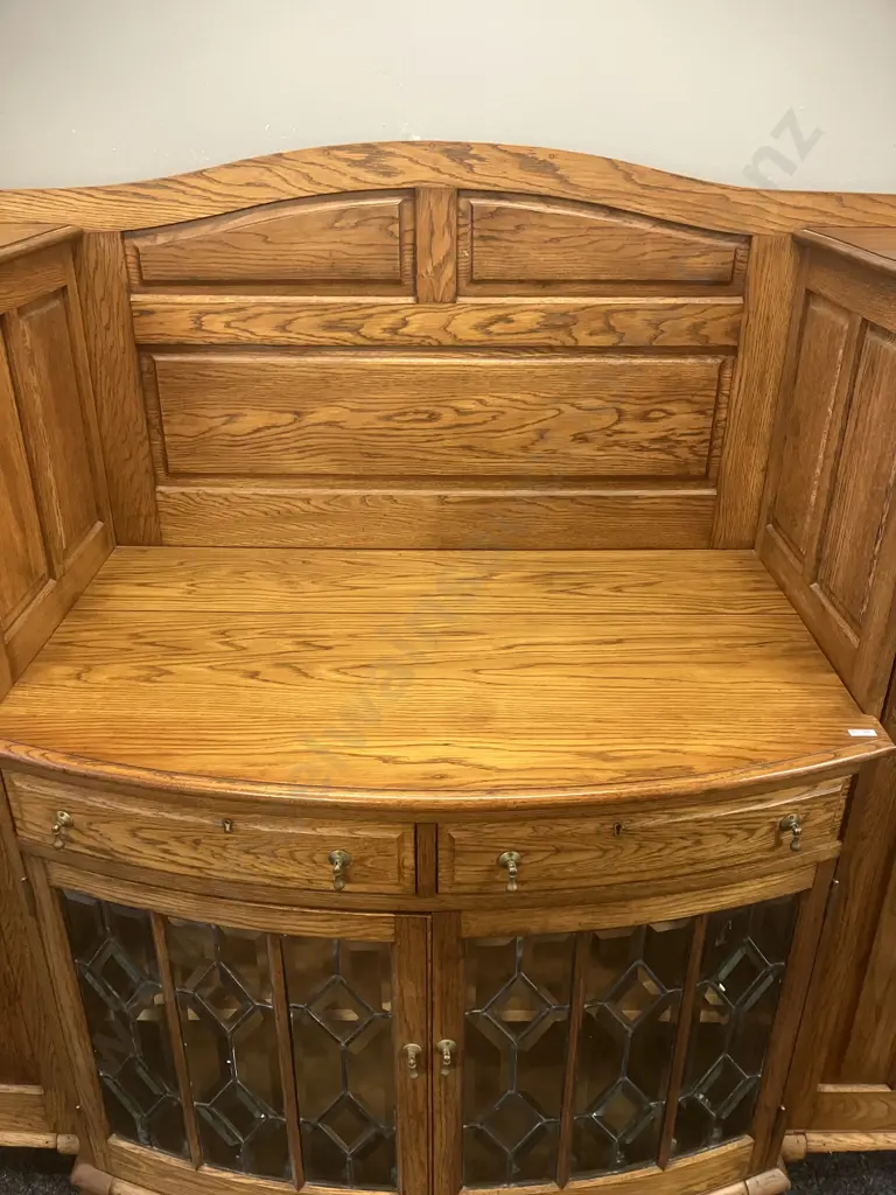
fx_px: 966
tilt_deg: -26.6
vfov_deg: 63.4
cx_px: 448
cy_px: 598
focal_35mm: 28
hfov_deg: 49.7
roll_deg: +0.1
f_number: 1.8
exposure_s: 1/33
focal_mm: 3.99
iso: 250
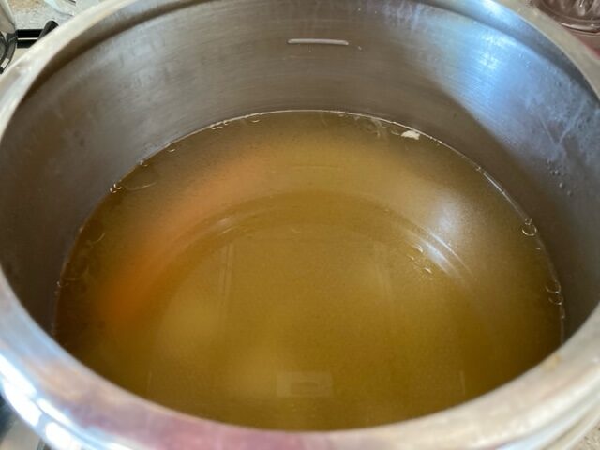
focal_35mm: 28
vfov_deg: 49.7
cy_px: 225
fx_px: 485
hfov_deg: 63.4
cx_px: 300
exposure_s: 1/30
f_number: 1.8
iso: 500
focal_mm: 3.99
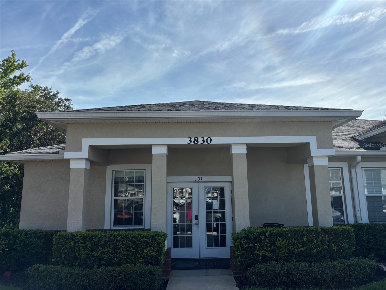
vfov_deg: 53.1
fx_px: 290
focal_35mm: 26
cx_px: 193
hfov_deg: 67.3
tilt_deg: +9.1
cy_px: 145
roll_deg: +0.9
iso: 50
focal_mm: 5.96
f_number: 1.6
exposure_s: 1/5618
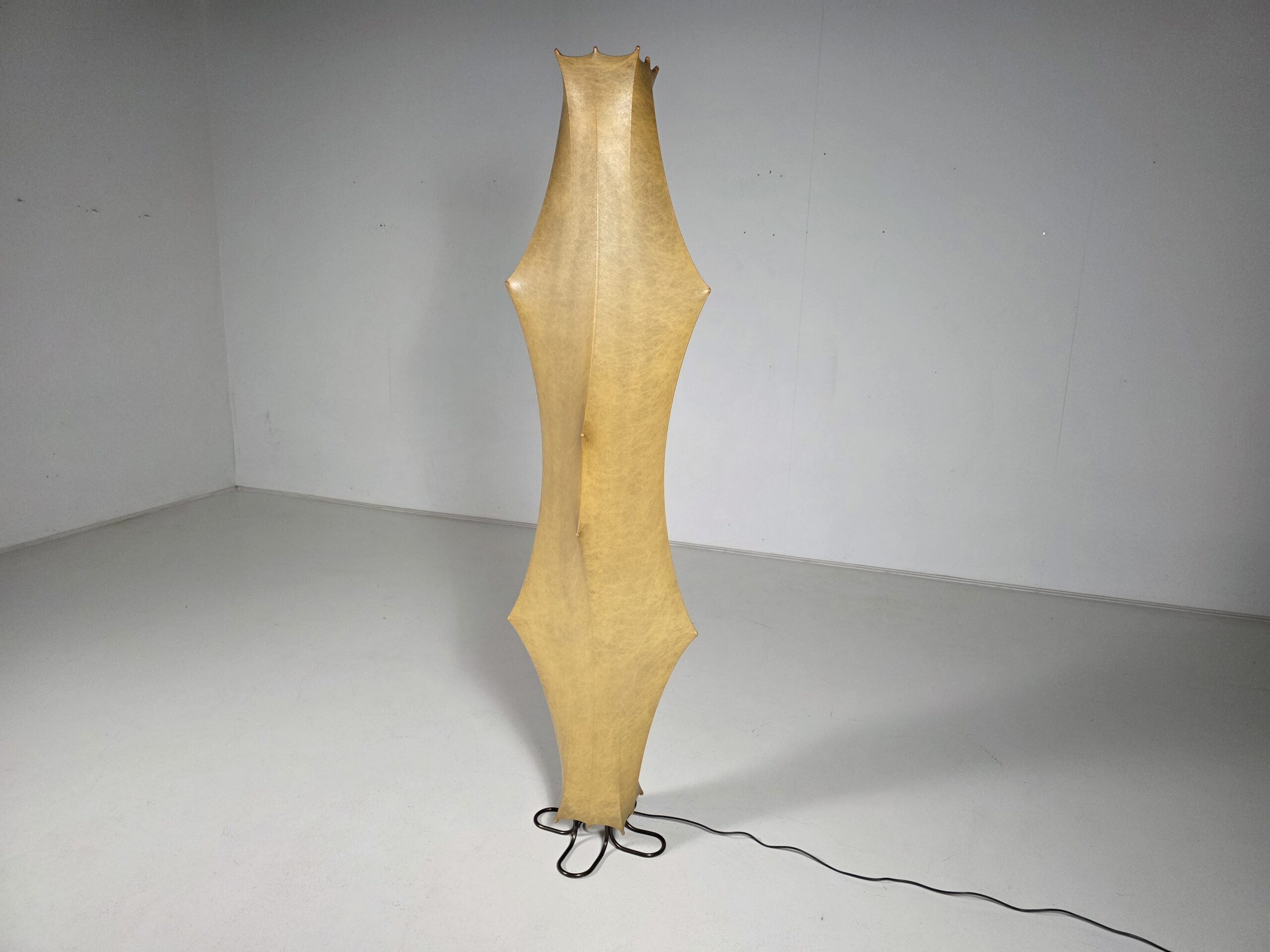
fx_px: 844
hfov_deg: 73.9
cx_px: 635
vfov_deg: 58.9
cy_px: 476
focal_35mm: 23
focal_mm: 6.3
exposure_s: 1/100
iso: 250
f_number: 1.7
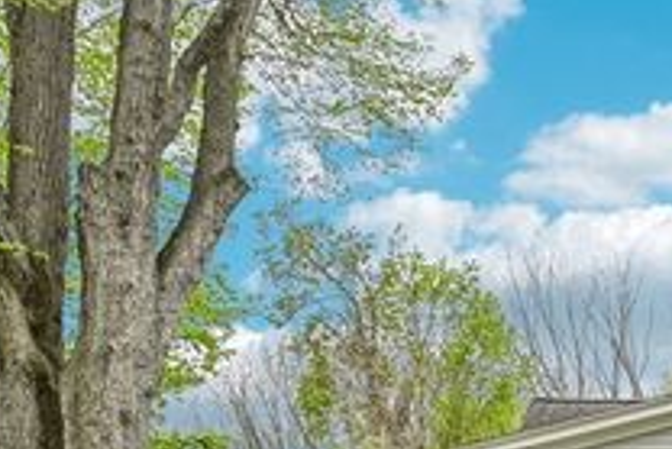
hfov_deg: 25.7
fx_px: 1345
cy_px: 480
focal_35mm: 72
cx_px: 766
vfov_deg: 18.3
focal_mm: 30
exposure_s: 1/500
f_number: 8
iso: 400
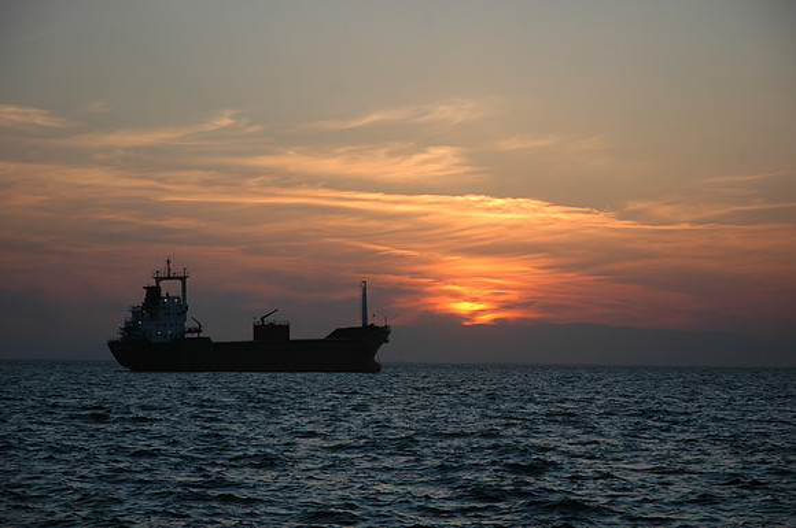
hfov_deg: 19.5
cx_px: 398
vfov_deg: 13.0
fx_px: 2318
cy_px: 264
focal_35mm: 105
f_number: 5
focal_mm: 70
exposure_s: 1/400
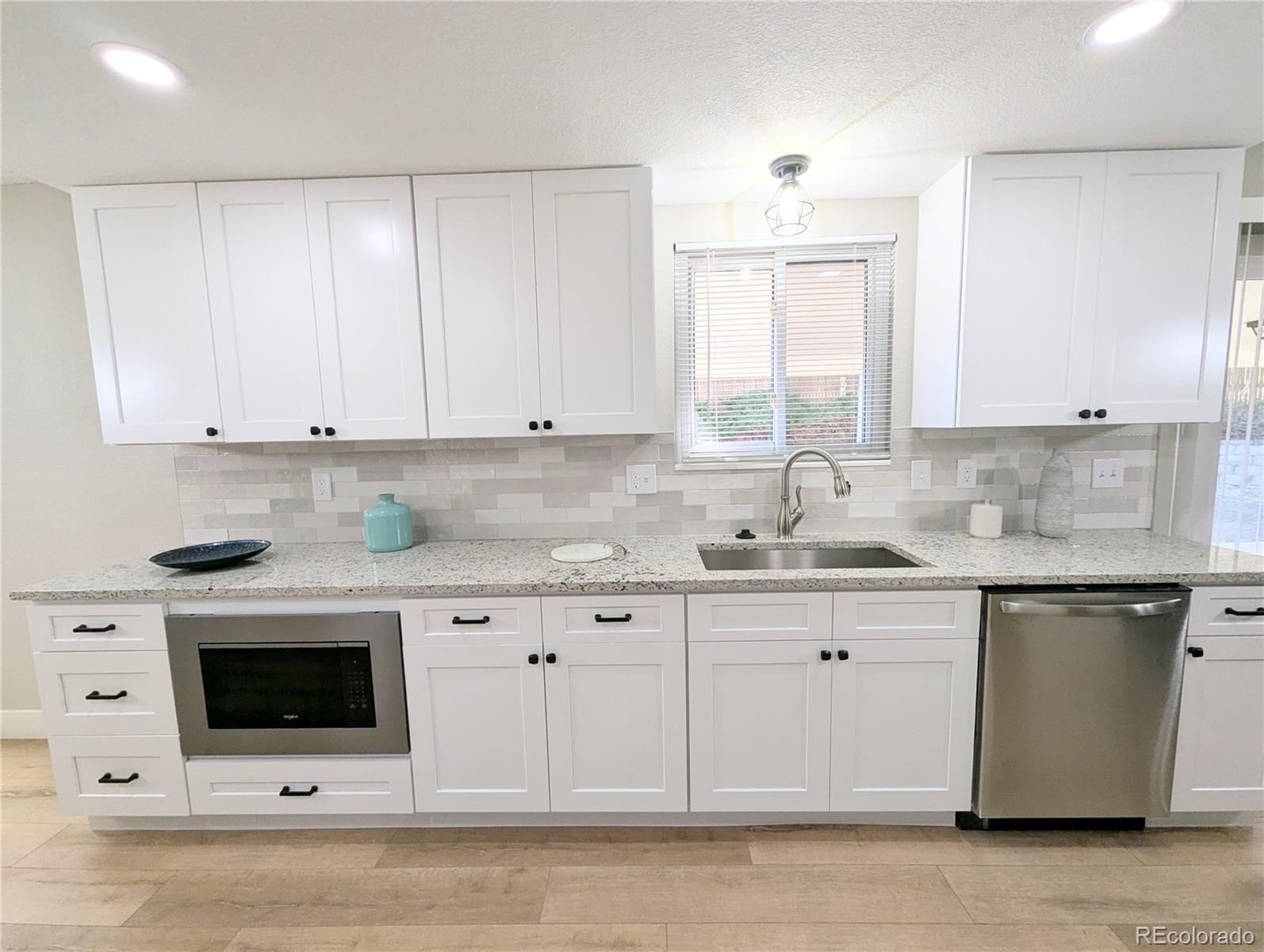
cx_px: 632
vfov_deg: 90.1
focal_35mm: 13
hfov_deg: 106.1
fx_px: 475
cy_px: 476
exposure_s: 1/120
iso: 48
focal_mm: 1.95
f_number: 2.2
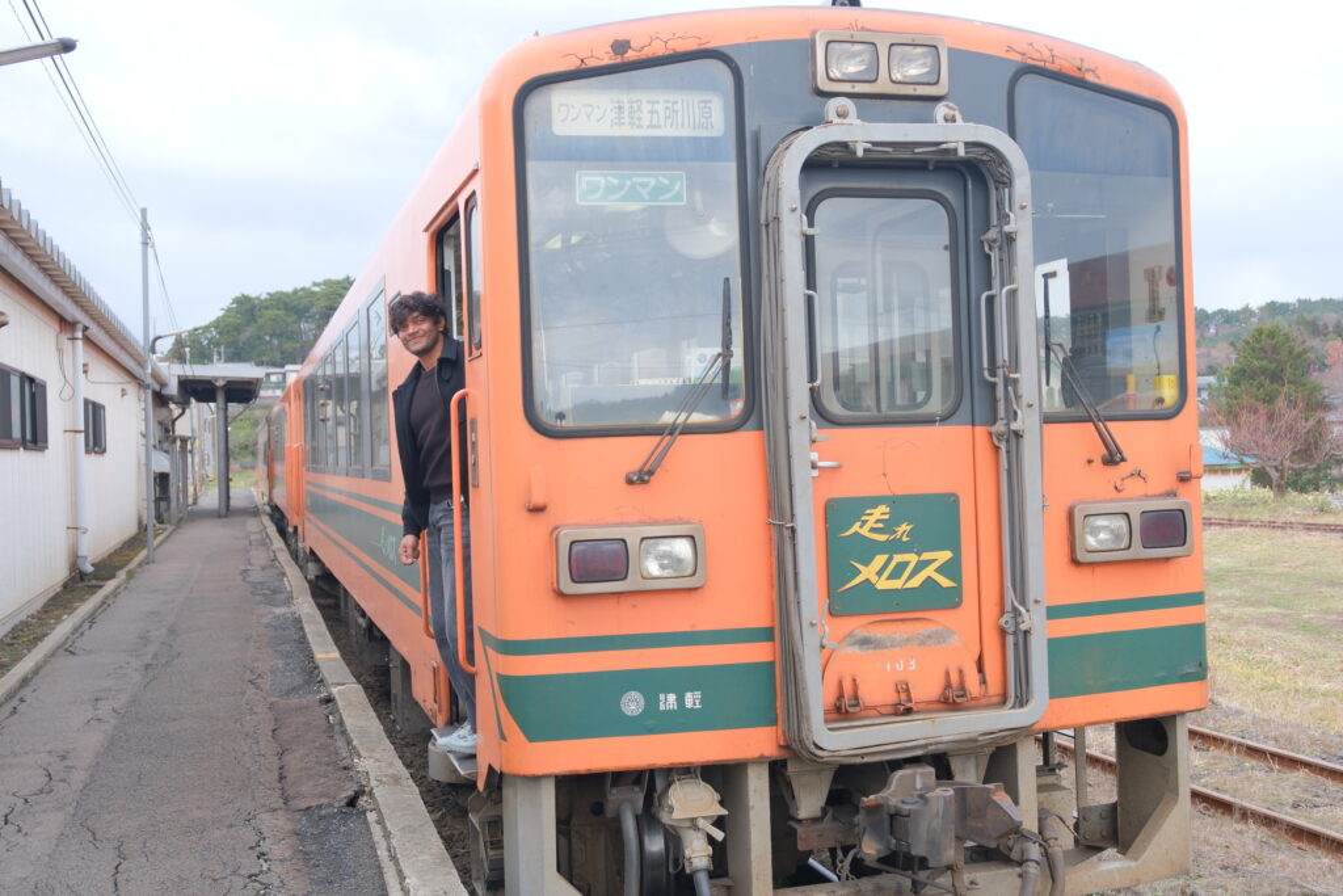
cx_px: 672
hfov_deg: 51.9
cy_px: 448
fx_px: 1380
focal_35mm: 37
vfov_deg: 36.0
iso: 250
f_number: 4
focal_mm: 24.8
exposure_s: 1/120
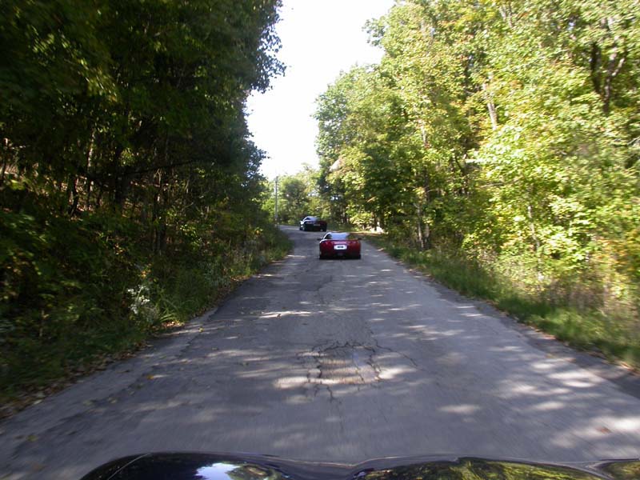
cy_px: 240
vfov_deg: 37.7
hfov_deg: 49.0
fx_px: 703
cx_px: 320
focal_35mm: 38
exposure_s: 1/110
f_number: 4.7
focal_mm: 7.85
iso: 100
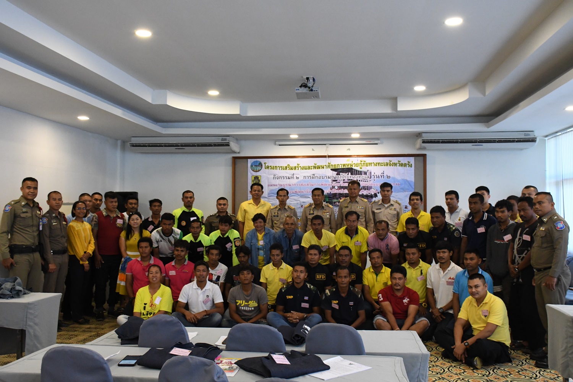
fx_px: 549
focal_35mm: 34
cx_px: 286
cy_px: 191
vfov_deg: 38.4
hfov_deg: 55.1
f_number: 6.3
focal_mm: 23
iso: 4000
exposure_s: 1/80
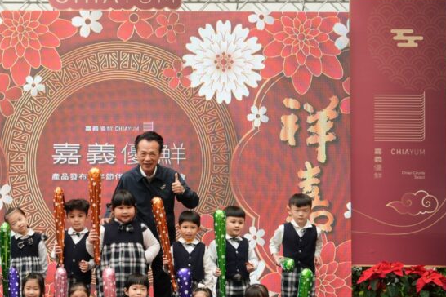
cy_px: 169
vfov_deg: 21.6
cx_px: 124
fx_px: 780
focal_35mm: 63
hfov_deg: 31.4
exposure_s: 1/400
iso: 640
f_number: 3.2
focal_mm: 43
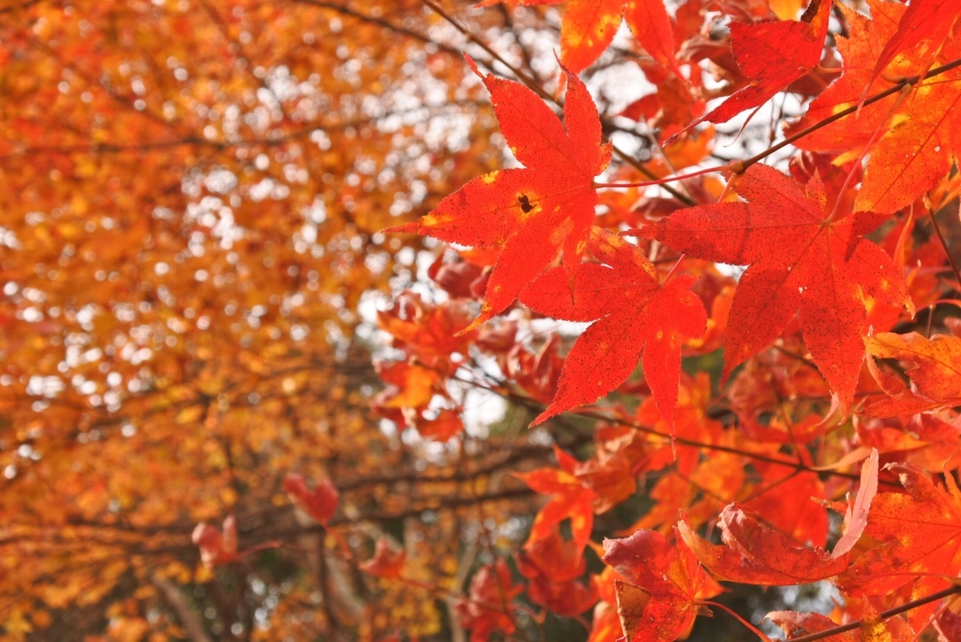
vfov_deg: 23.4
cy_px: 321
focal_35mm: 58
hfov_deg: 34.5
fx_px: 1549
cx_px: 480
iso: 160
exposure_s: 1/60
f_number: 6.3
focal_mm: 21.8
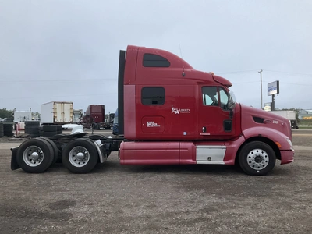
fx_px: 261
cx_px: 156
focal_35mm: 29
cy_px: 117
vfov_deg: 48.2
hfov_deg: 61.7
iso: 125
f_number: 1.8
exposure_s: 1/60
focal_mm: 3
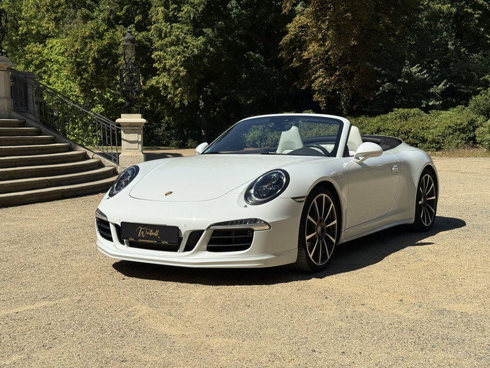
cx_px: 245
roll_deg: -0.3
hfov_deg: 39.7
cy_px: 184
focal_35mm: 48
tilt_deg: -5.1
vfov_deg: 30.3
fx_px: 679
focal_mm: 6.76
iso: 80
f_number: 1.78
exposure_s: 1/4098
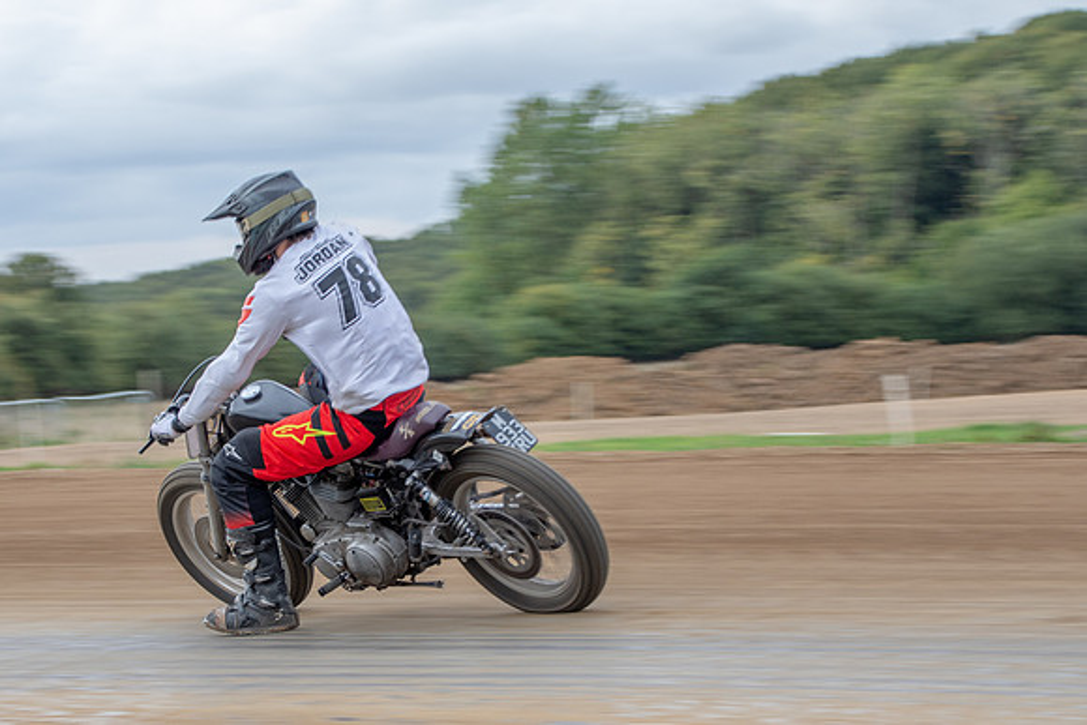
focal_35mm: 149
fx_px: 4505
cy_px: 354
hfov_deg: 13.7
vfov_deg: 9.2
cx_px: 394
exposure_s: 1/125
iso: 320
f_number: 8
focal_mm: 78
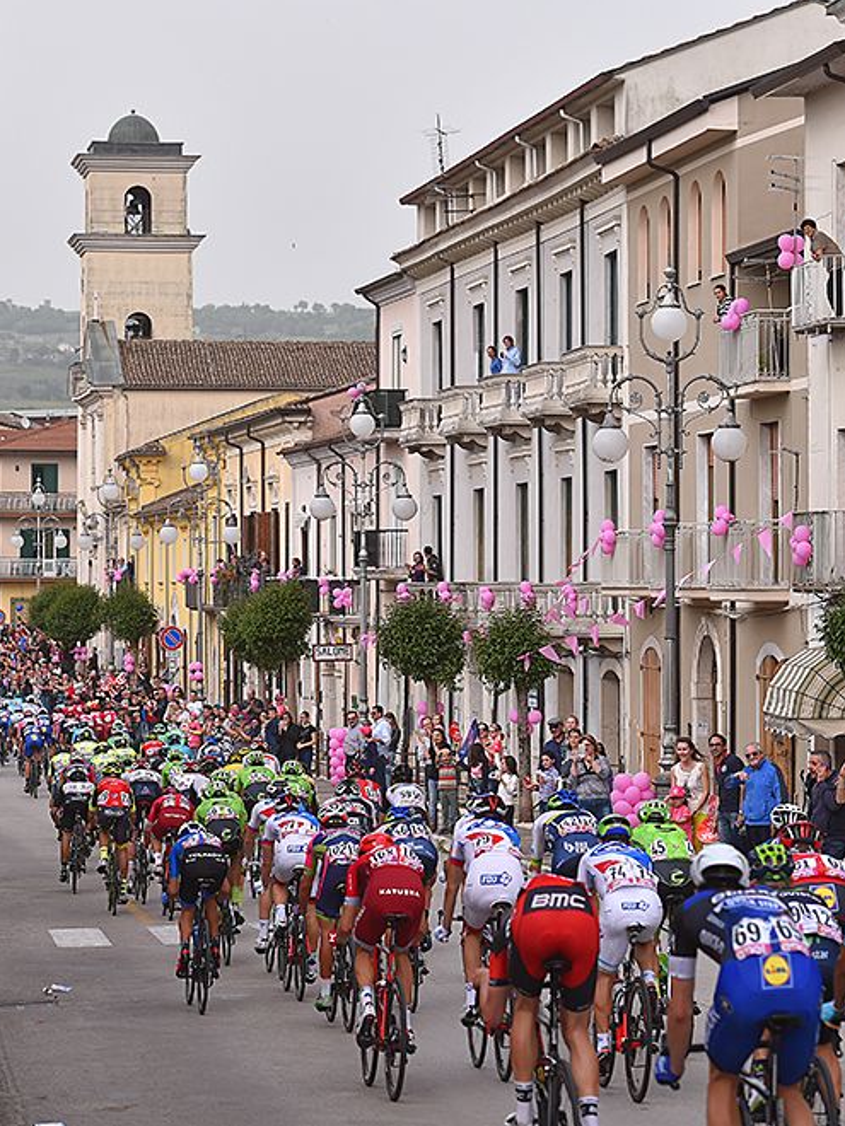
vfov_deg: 15.1
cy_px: 560
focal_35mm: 131
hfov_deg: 11.3
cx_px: 333
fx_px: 4264
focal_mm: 90
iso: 320
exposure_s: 1/1250
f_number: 5.6
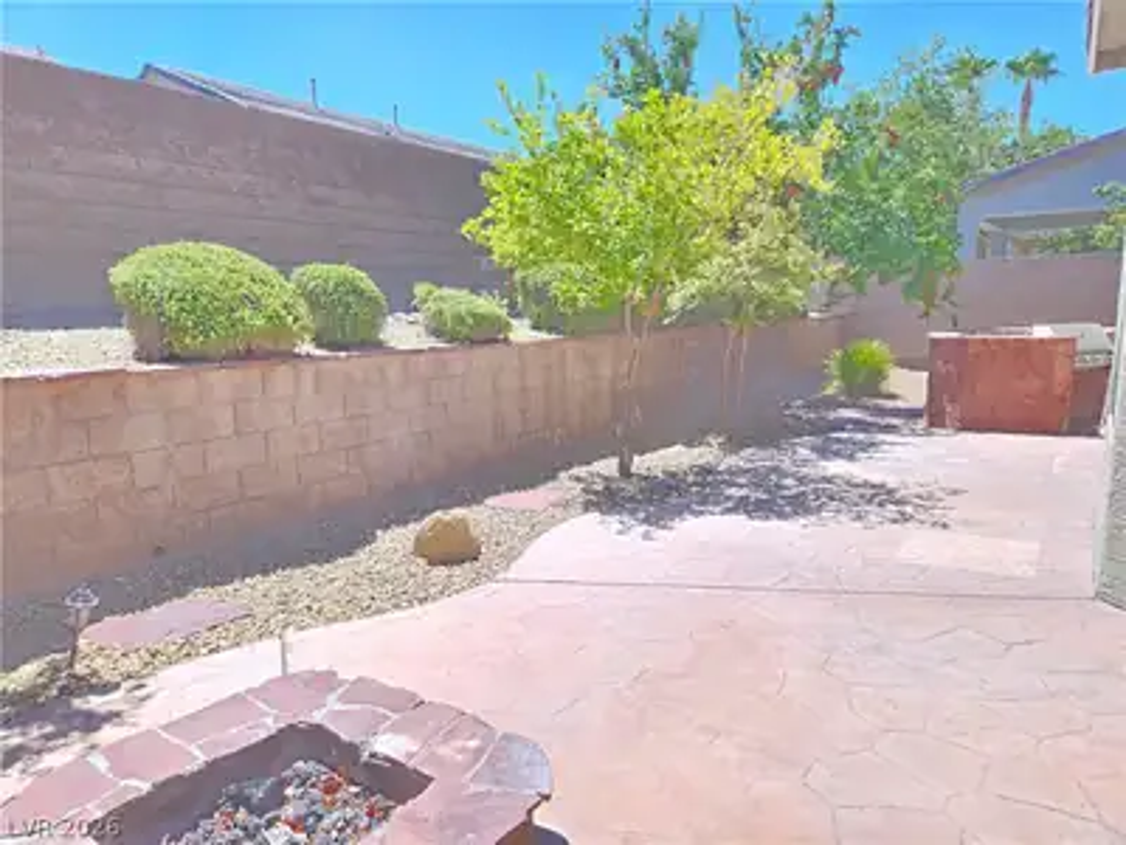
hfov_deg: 73.9
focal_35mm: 23
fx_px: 748
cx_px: 563
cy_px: 422
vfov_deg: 58.9
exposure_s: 1/178
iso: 25
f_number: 1.8
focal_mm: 5.4
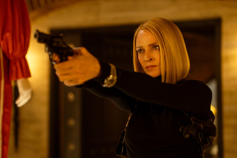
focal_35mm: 85
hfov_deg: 23.9
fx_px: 559
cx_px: 118
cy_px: 79
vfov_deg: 16.1
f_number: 2
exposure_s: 1/100
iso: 640
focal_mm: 85
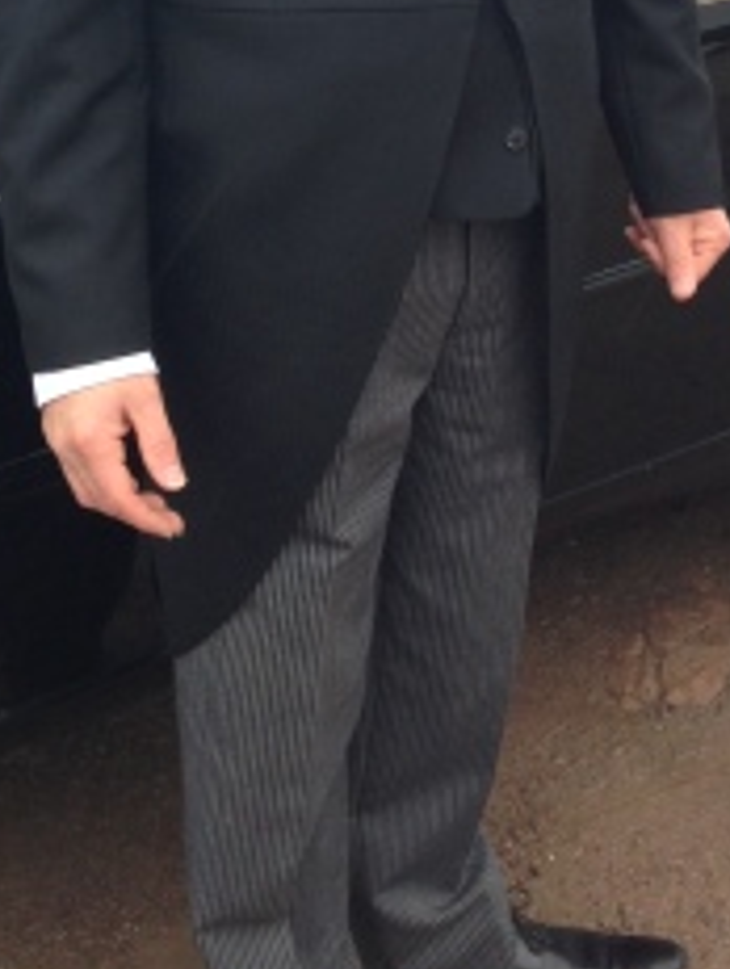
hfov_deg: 20.2
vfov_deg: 25.1
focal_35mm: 73
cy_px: -50
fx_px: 2047
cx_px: 403
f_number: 2.4
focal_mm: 4.13
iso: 50
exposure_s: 1/284
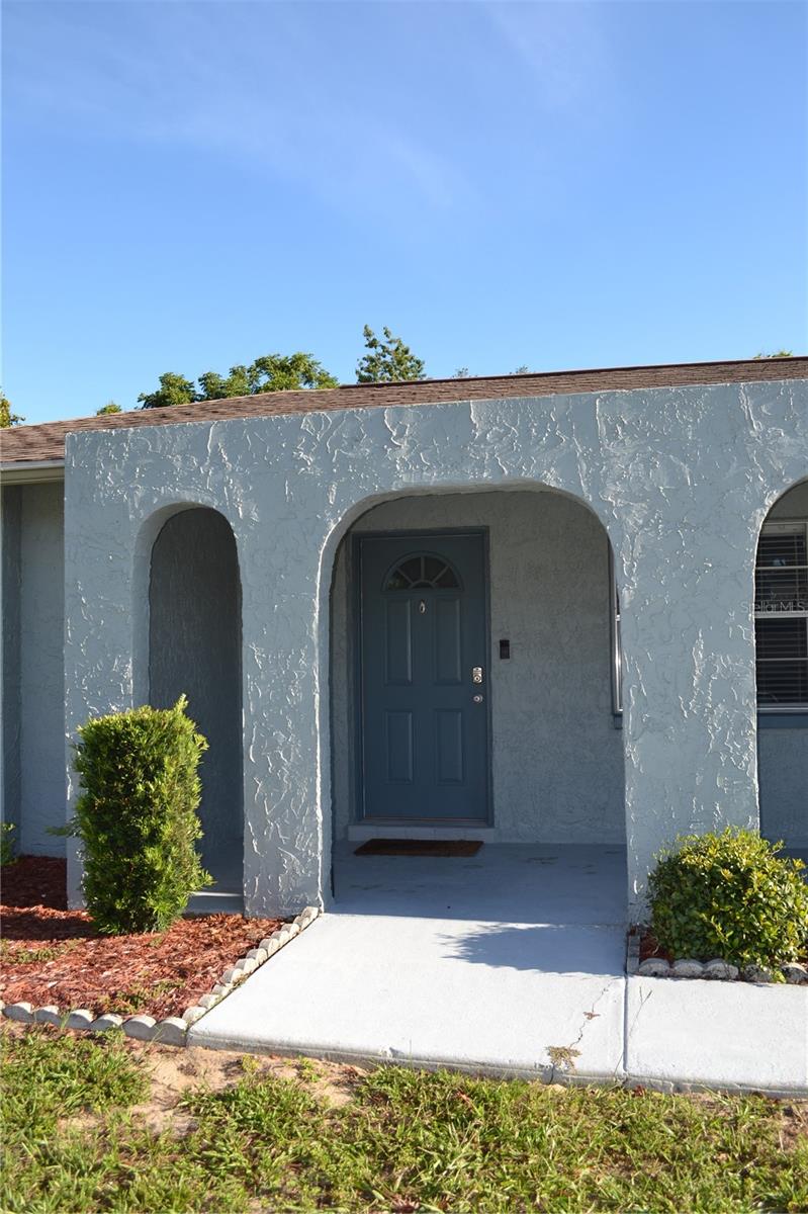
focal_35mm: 30
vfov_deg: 62.0
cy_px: 607
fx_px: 1011
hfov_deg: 43.6
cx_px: 404
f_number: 5.6
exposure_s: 1/200
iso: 100
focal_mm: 20
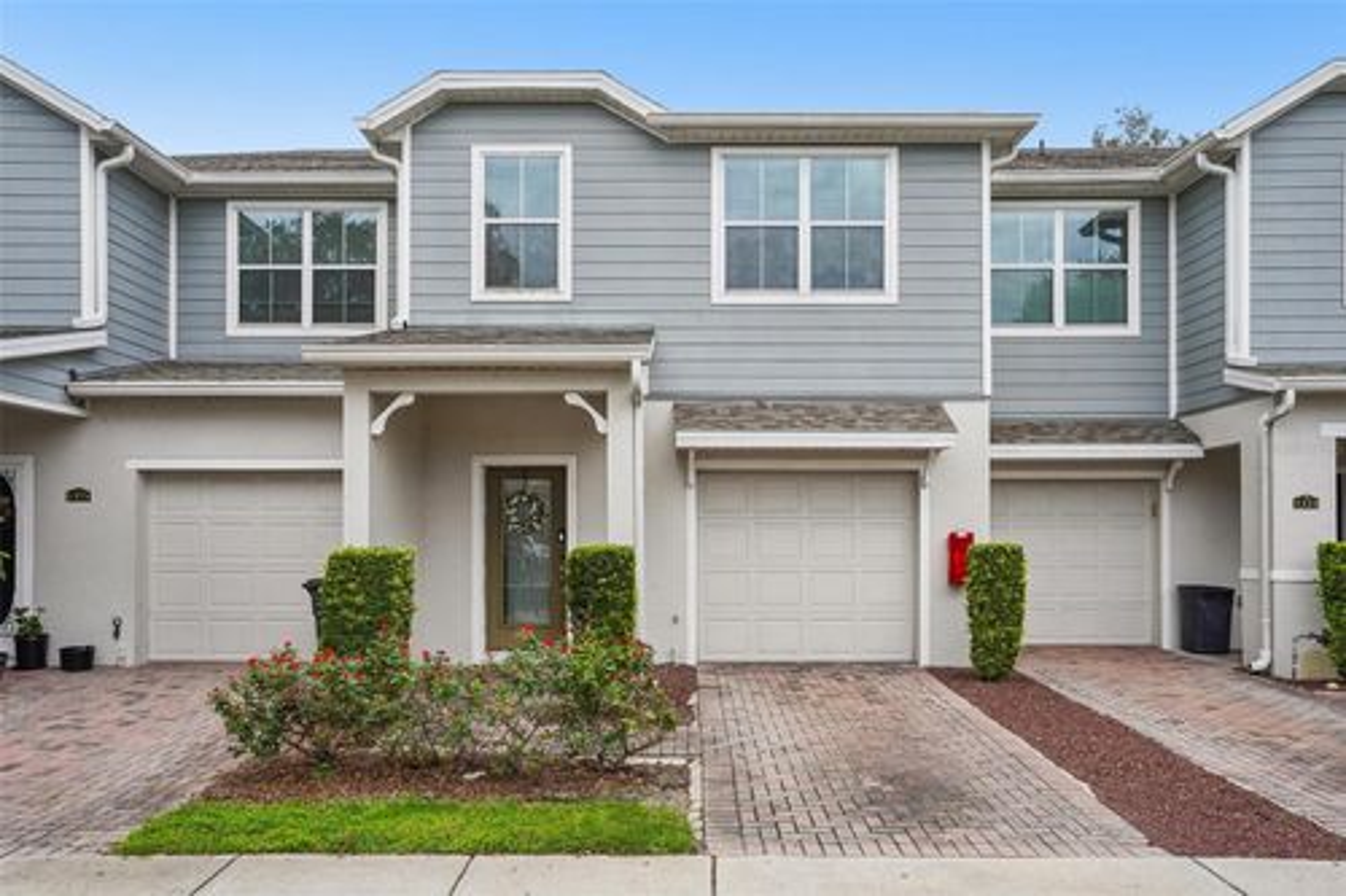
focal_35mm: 28
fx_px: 1046
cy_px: 448
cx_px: 673
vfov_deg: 46.4
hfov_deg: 65.5
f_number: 18
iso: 125
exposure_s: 1/30
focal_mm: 28
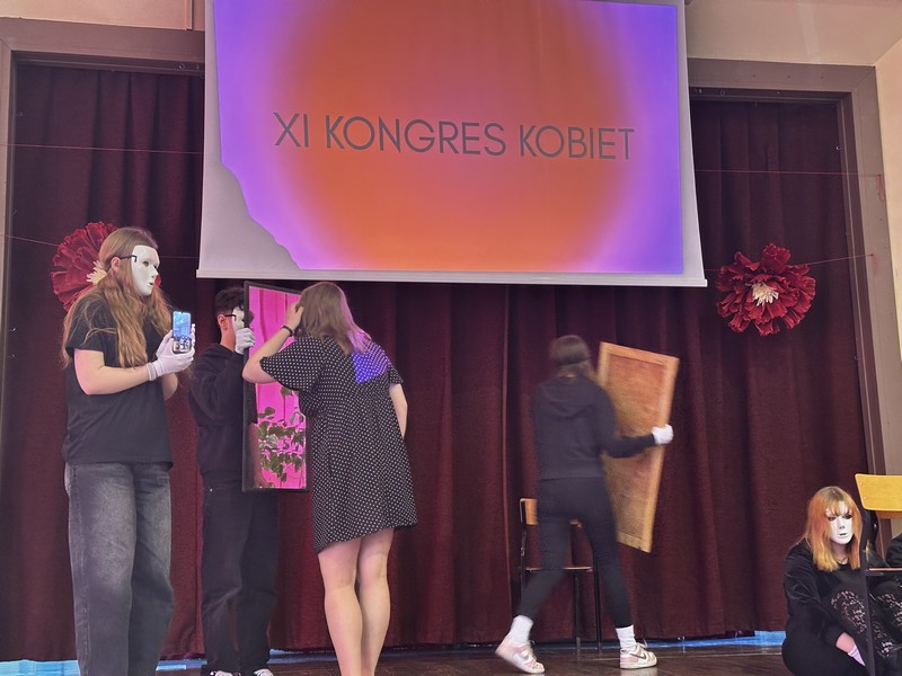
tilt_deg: +10.0
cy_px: 338
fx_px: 1251
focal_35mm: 48
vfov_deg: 30.3
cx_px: 451
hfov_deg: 39.7
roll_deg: +1.7
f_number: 1.78
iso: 200
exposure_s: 1/33
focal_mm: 6.86
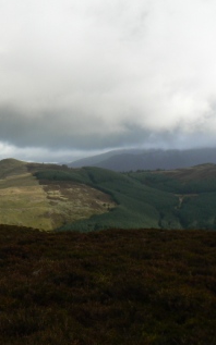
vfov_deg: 38.9
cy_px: 173
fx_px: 490
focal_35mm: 52
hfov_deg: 23.9
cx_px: 7
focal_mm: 6
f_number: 5.6
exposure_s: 1/400
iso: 80
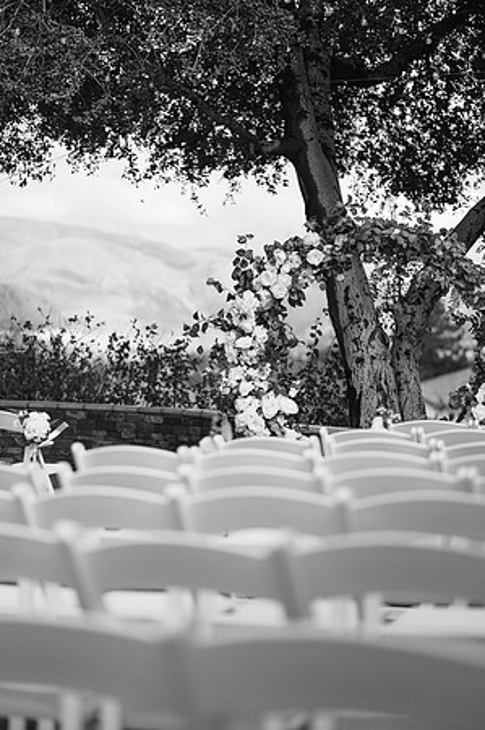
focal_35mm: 85
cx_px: 242
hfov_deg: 16.0
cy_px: 365
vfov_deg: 23.9
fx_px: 1722
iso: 100
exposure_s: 1/3200
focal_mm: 85
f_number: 2
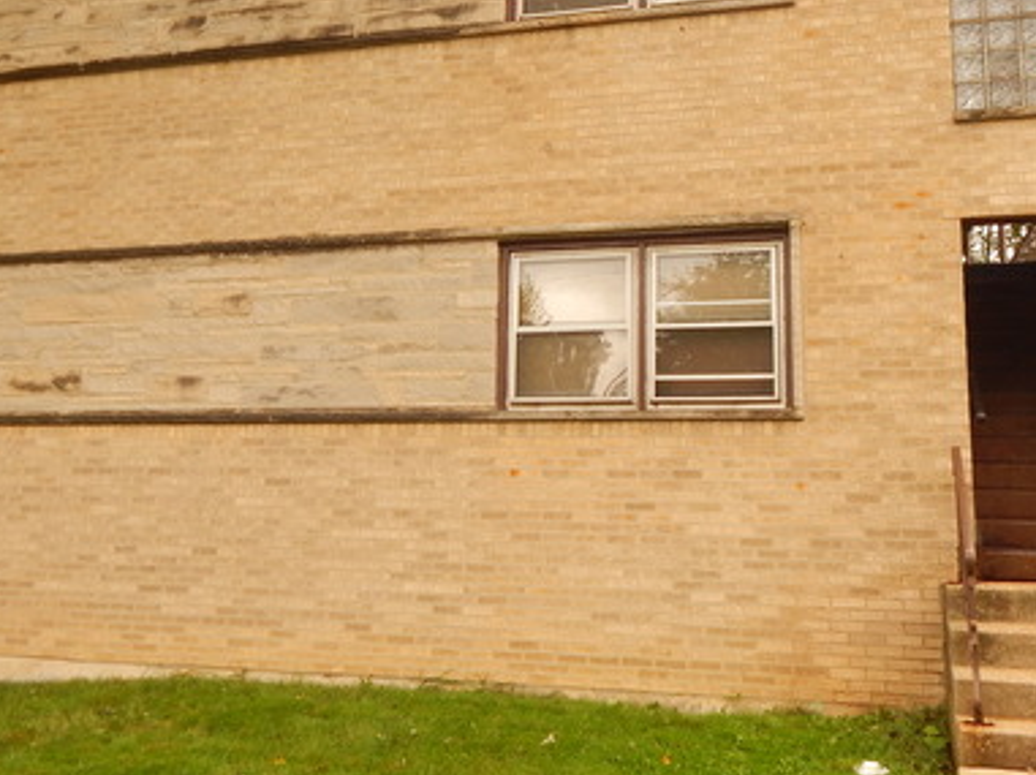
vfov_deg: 38.4
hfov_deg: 50.2
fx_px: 1106
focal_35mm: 37
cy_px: 302
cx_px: 547
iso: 125
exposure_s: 1/125
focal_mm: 4
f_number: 3
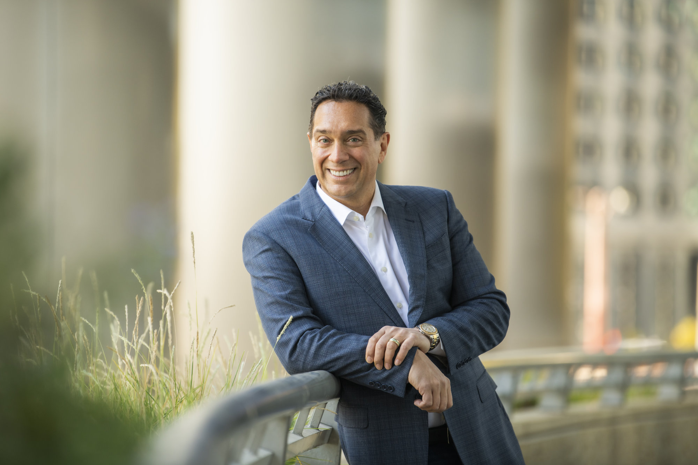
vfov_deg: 7.4
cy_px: 232
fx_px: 3586
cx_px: 349
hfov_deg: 11.1
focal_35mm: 185
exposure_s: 1/320
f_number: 2.8
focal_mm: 185
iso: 320
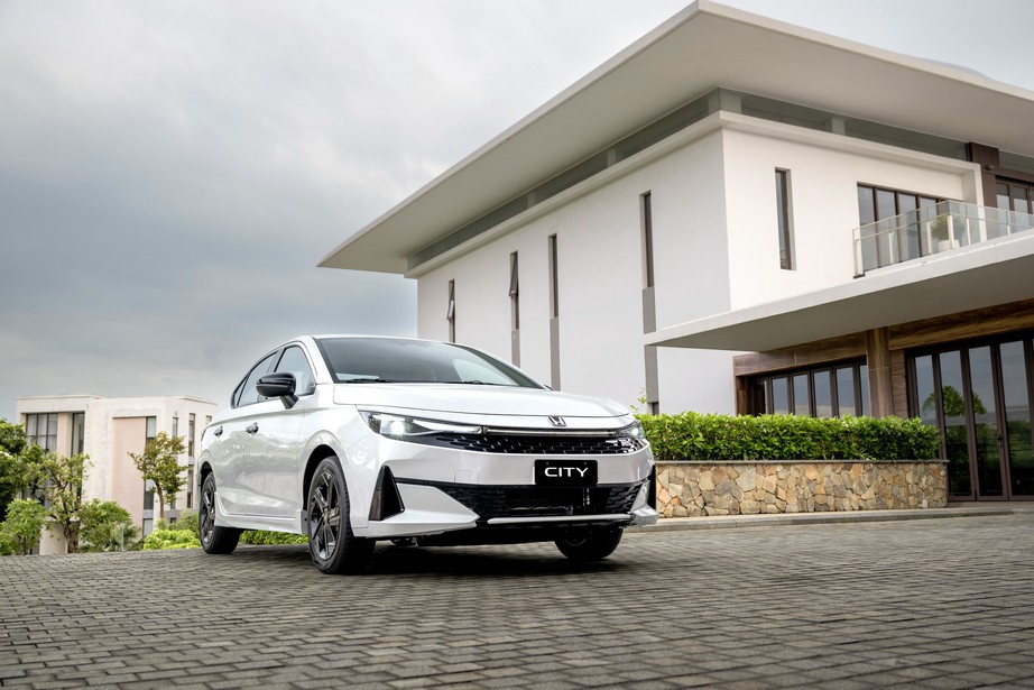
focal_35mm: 35
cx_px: 517
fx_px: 1005
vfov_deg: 37.9
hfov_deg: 54.4
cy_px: 345
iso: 800
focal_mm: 35
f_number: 4.5
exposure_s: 1/500
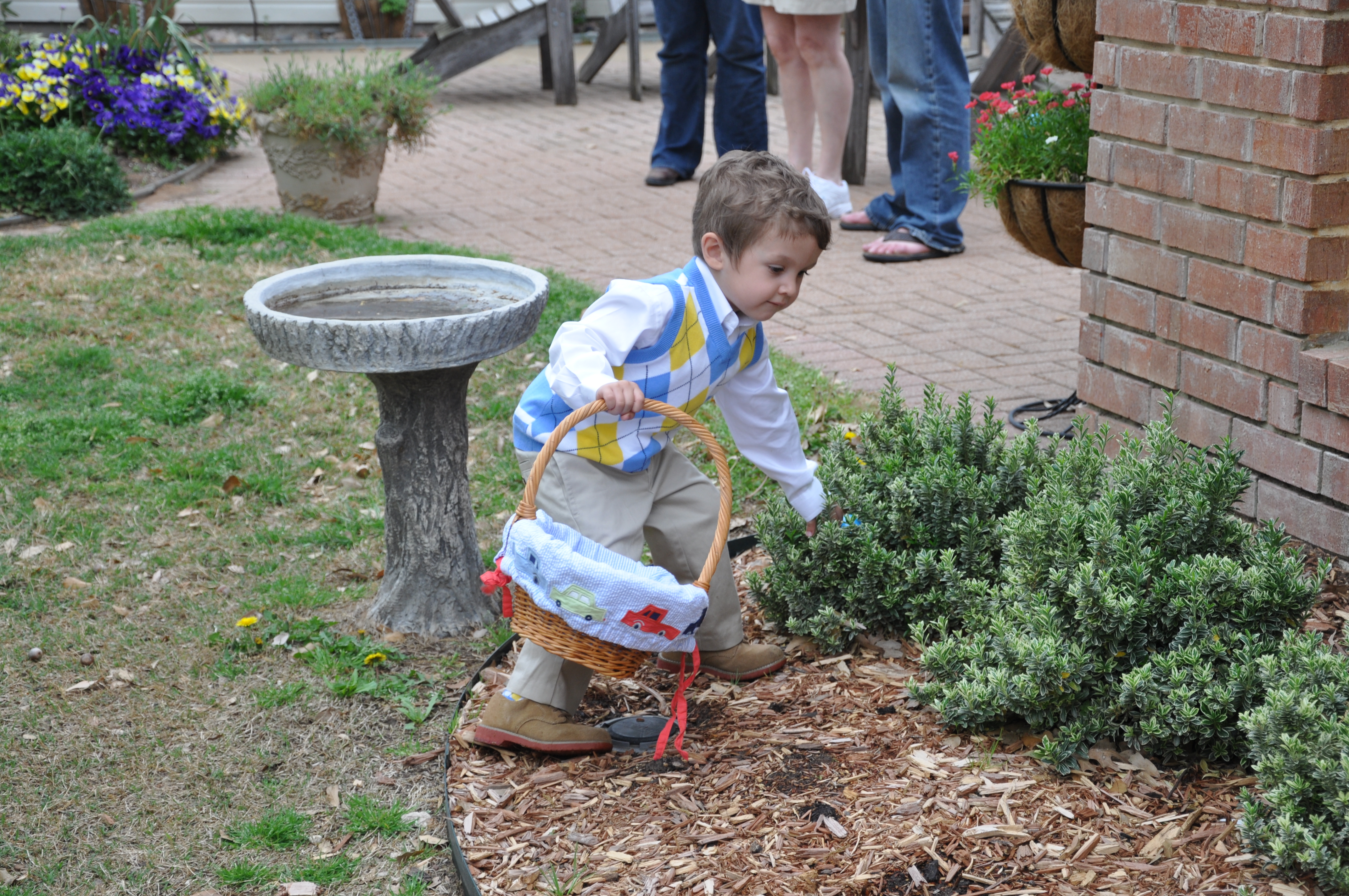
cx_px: 674
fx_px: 2807
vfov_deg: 18.1
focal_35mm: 75
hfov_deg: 27.0
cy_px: 448
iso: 250
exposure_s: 1/125
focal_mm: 50
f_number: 5.6
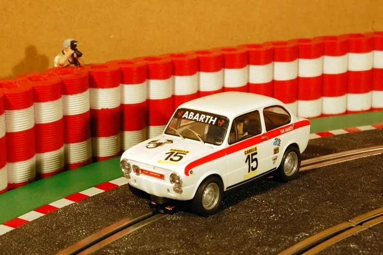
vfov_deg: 16.5
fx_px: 877
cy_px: 128
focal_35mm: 82
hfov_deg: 24.6
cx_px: 192
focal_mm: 55
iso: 400
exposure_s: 1/15
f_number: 18
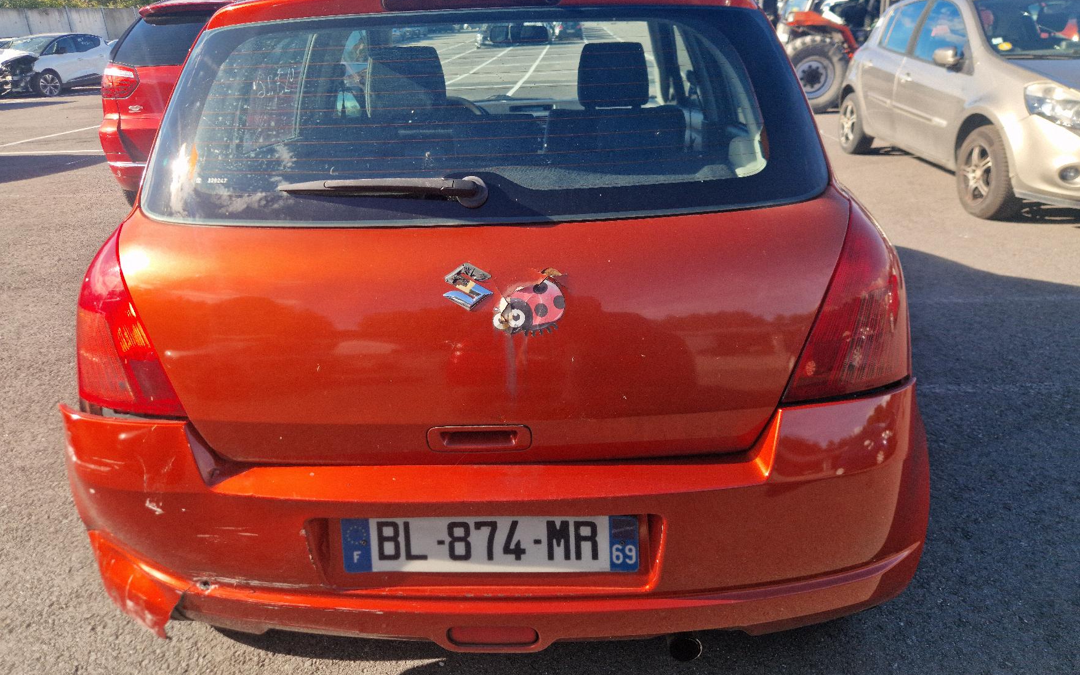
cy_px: 289
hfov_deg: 72.5
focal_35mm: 25
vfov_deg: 49.1
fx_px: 736
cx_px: 533
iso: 50
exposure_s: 1/588
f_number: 1.8
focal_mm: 5.4
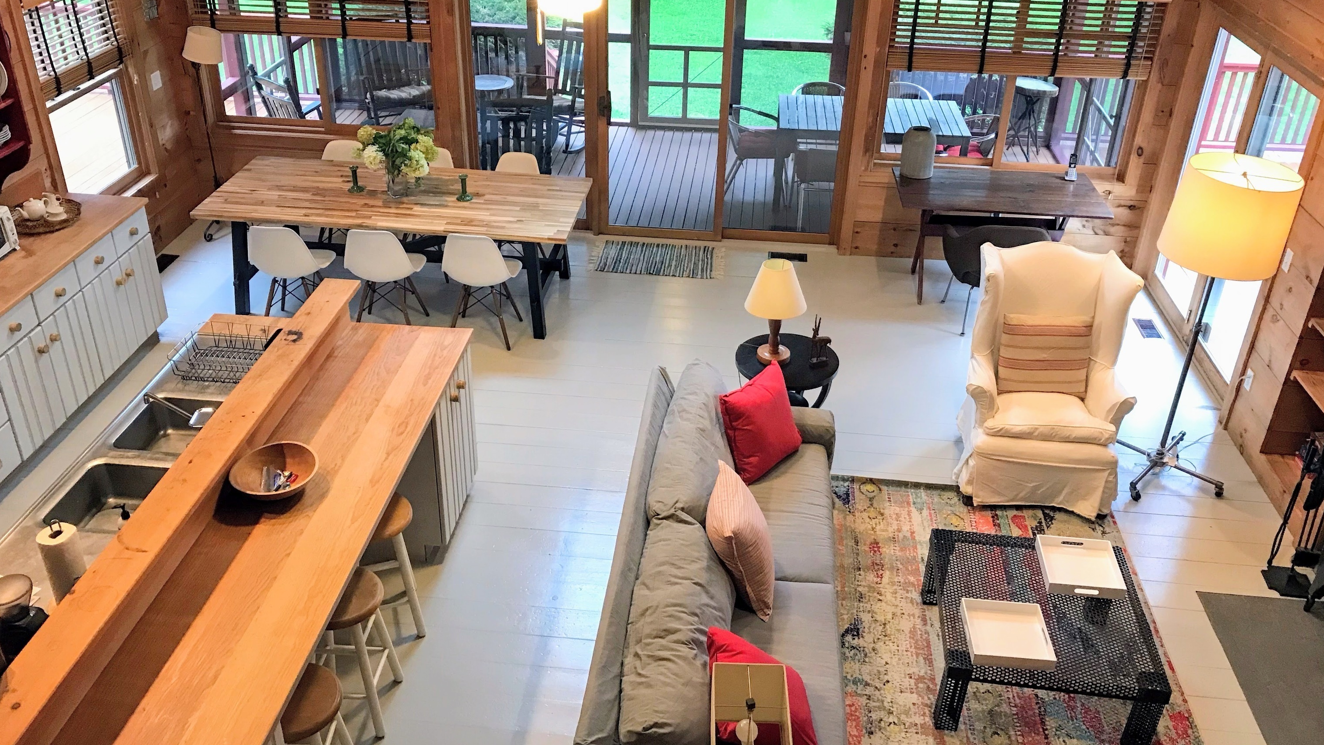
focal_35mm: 31
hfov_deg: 62.6
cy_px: 325
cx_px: 664
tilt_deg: -26.8
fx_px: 1088
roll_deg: -1.0
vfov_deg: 37.7
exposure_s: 1/15
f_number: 1.8
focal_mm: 3.99
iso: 64
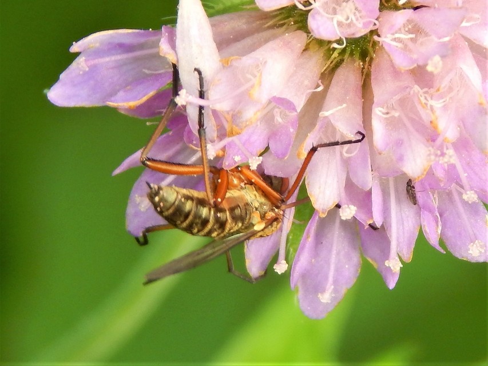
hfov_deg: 9.6
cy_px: 183
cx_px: 244
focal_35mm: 207
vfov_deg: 7.2
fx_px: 2919
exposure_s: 1/60
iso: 125
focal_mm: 37.1
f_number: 5.4
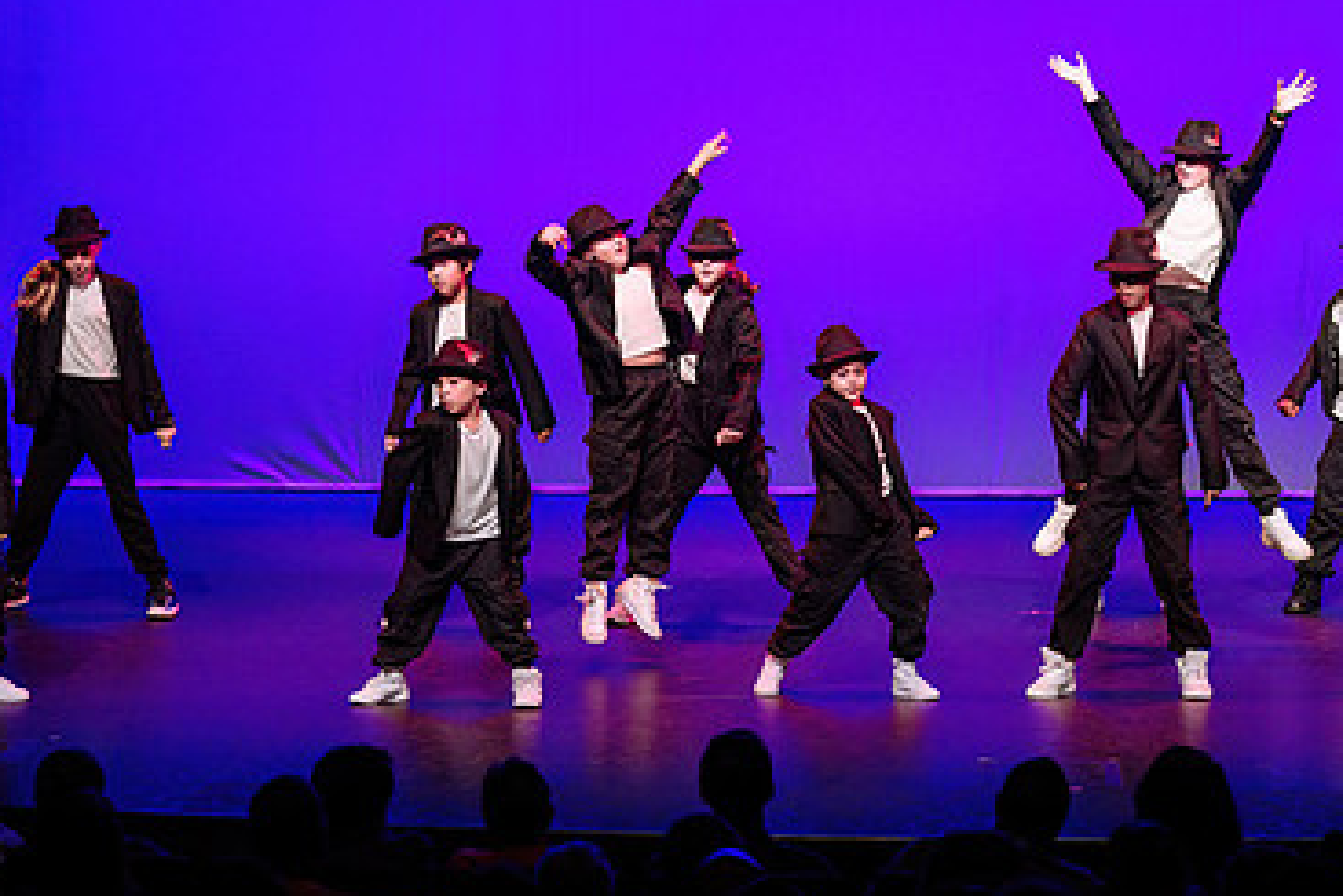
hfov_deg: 16.2
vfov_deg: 10.9
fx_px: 4702
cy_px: 411
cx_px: 925
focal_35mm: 126
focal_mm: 70
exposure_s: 1/320
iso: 1250
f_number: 2.8
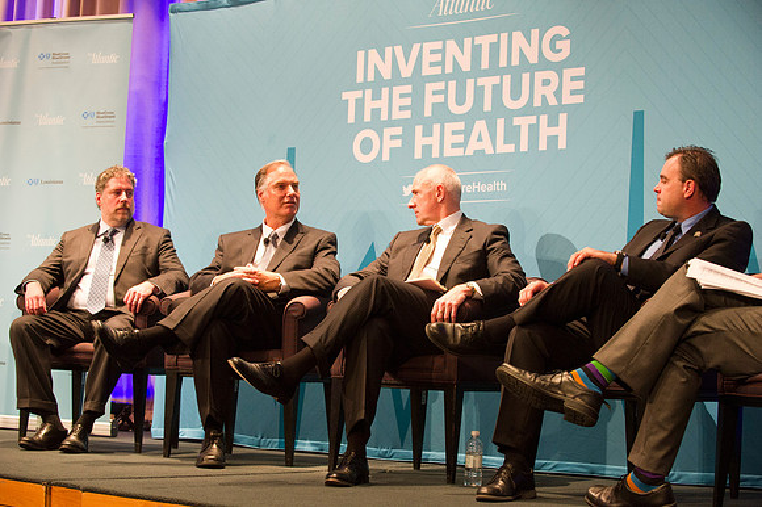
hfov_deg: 28.9
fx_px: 1481
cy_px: 254
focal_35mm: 70
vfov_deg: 19.4
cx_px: 381
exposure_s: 1/125
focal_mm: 70
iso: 2500
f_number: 3.5
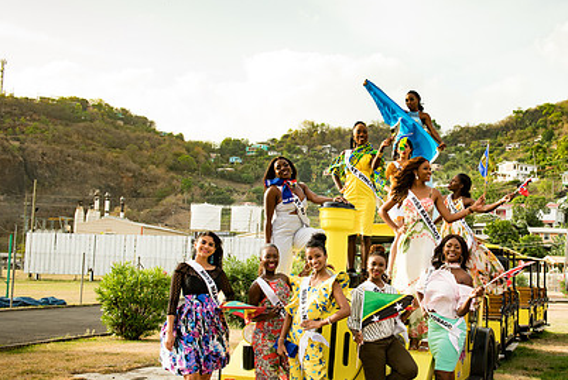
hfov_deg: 39.8
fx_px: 774
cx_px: 379
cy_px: 211
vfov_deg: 27.6
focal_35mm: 49
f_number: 6.3
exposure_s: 1/125
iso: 80
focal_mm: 34
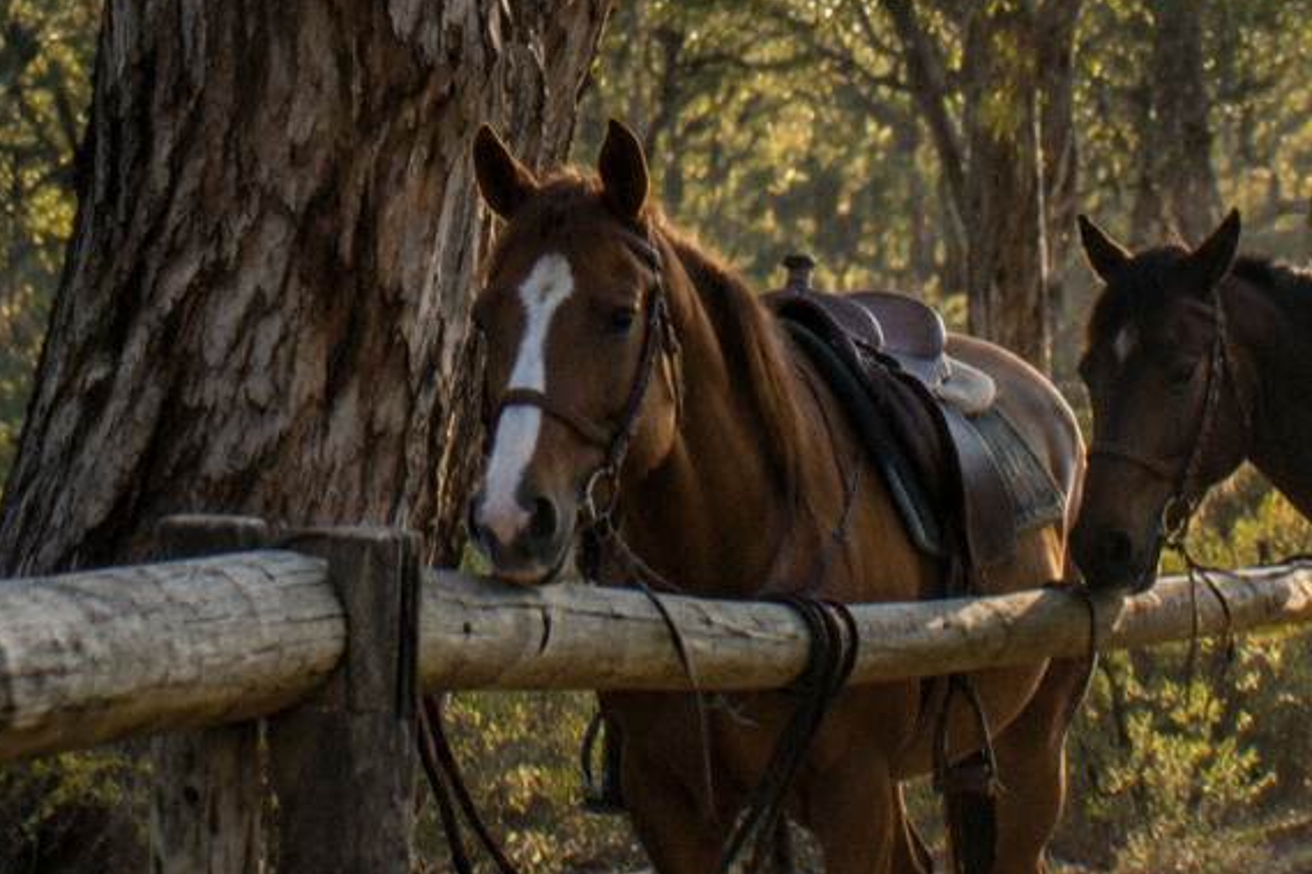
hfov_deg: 21.4
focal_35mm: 90
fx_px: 3279
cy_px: 589
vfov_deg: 15.1
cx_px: 1460
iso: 200
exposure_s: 1/500
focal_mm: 40
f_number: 5
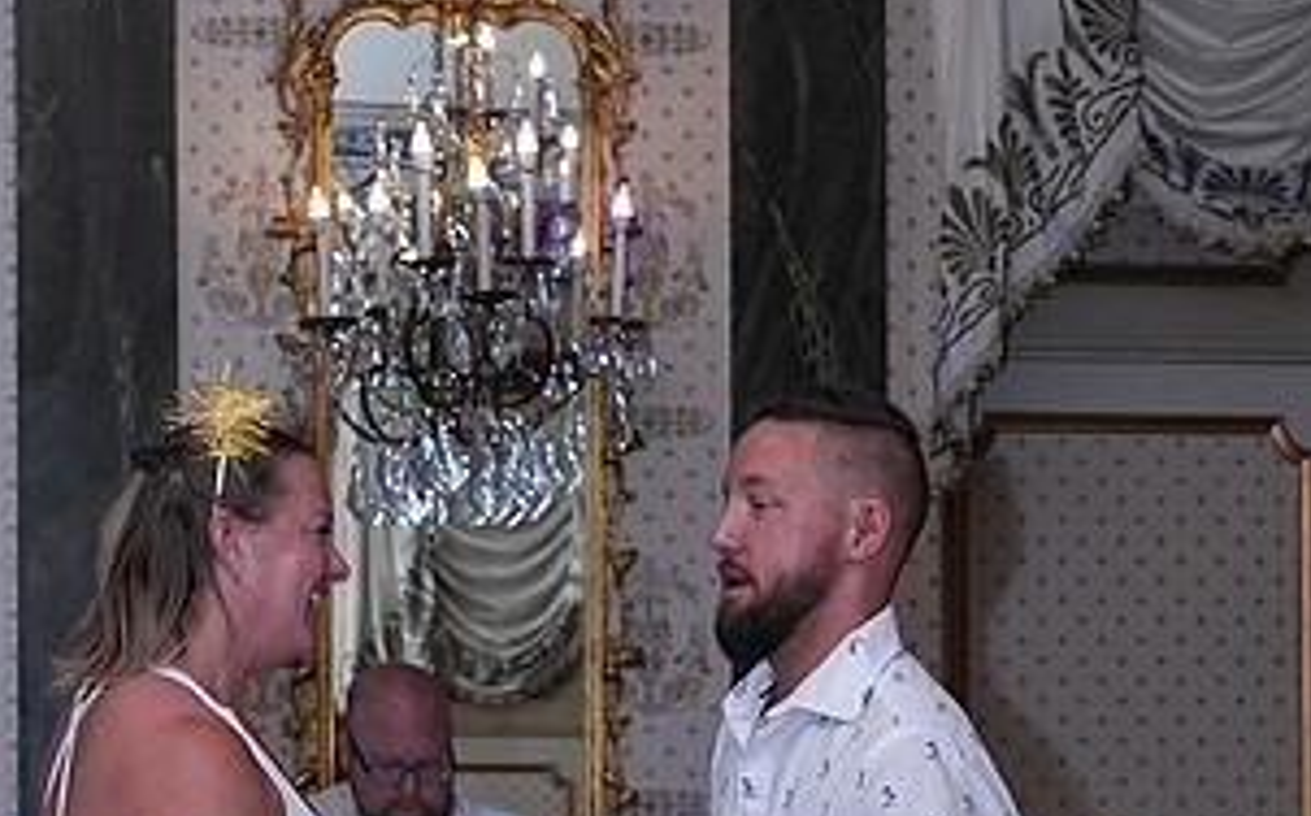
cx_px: 475
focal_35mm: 149
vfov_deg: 8.6
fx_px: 5318
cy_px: 1094
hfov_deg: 14.0
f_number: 5.6
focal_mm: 51
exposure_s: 1/200
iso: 5000
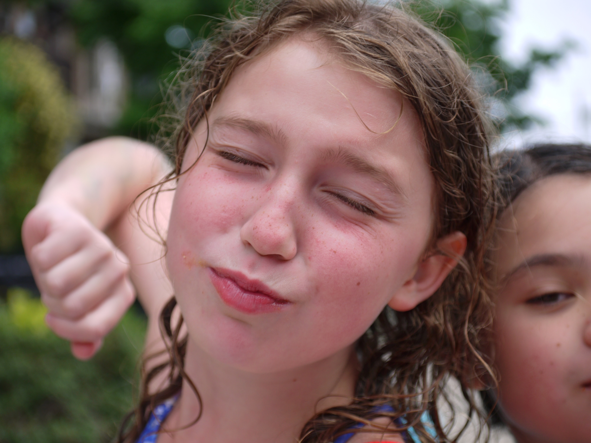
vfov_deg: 19.4
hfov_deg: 25.7
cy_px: 222
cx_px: 296
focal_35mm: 76
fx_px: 1298
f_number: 3.2
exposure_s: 1/640
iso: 100
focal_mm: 38
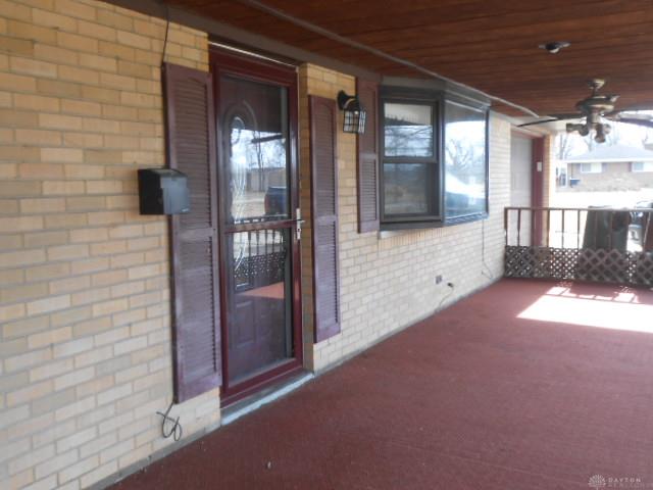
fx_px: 641
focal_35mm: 34
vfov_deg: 41.8
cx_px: 326
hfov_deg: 54.0
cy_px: 245
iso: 80
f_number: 3.9
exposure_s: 1/50
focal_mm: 6
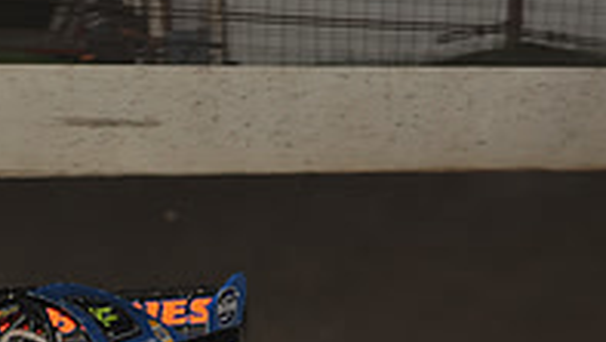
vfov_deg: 3.8
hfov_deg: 6.6
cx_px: -240
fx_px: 5192
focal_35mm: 323
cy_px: 422
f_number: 7.1
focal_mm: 105
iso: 1000
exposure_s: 1/320
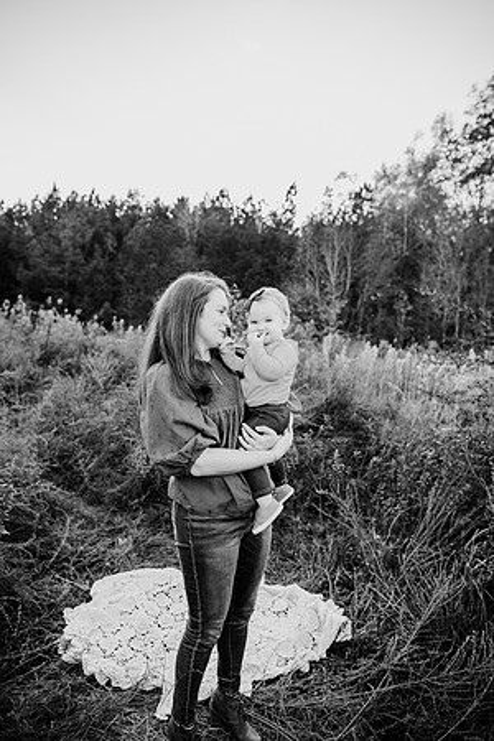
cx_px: 247
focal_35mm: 24
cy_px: 370
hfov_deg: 53.1
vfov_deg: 73.7
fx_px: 494
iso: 100
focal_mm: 24
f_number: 2.8
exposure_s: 1/320
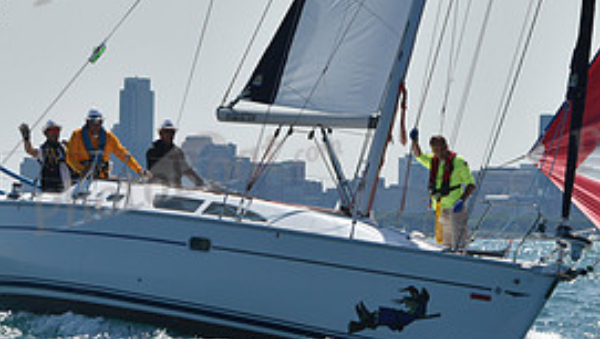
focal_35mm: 325
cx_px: 458
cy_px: 32
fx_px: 5175
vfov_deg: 3.7
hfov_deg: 6.6
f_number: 8
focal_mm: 145
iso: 250
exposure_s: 1/2000
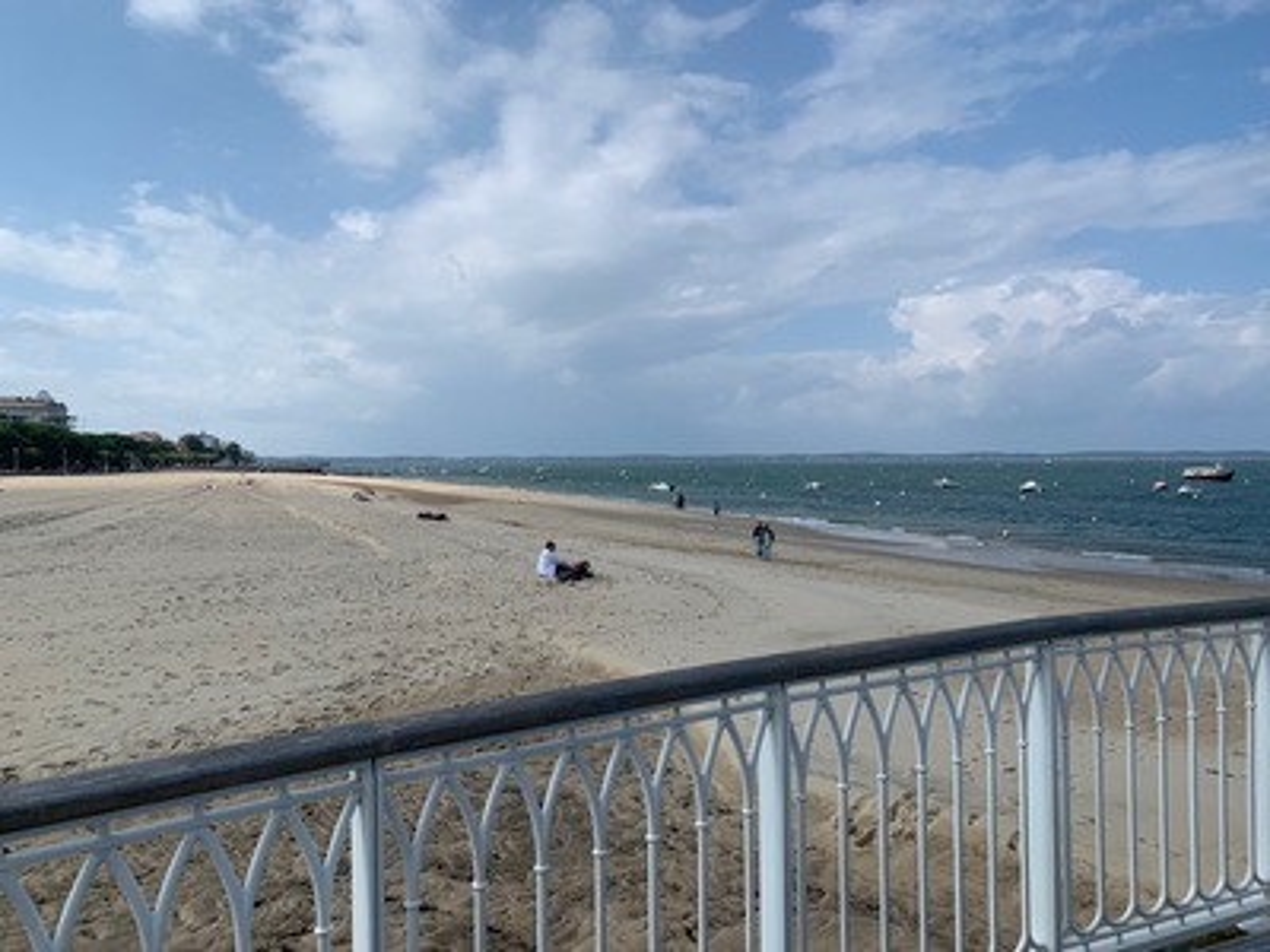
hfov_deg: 67.3
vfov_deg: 53.1
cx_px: 635
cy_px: 476
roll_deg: +0.6
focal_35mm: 26
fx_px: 954
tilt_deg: -1.8
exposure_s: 1/4274
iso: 25
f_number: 1.8
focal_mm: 4.25
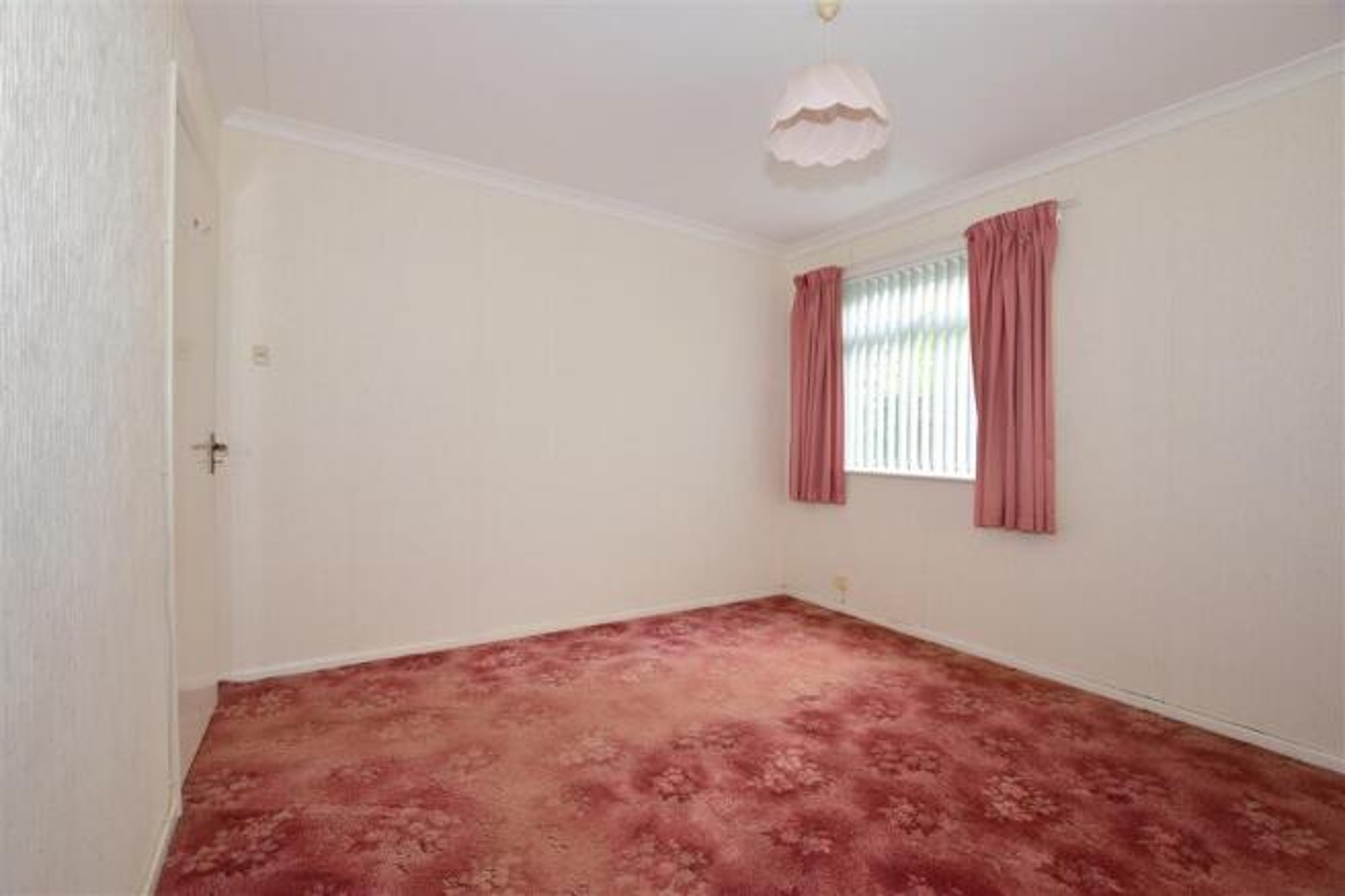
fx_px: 560
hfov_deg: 100.4
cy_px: 448
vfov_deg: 77.3
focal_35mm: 15
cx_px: 672
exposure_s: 1/40
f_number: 6.3
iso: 640
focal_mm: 10
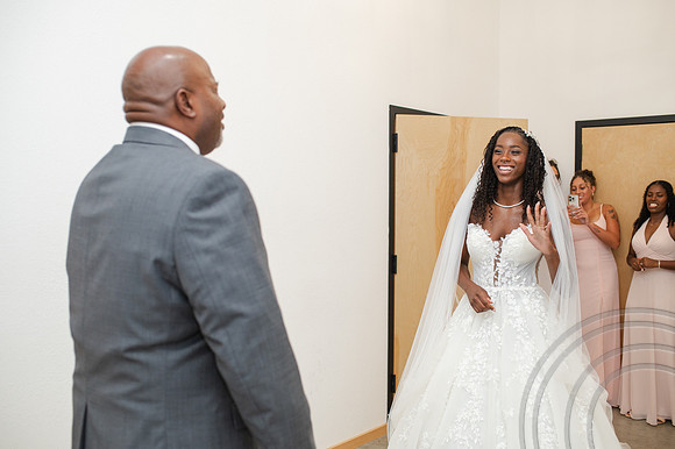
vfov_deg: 36.9
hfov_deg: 53.2
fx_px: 674
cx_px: 338
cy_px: 224
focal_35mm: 36
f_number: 3.2
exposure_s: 1/200
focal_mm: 35
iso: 800
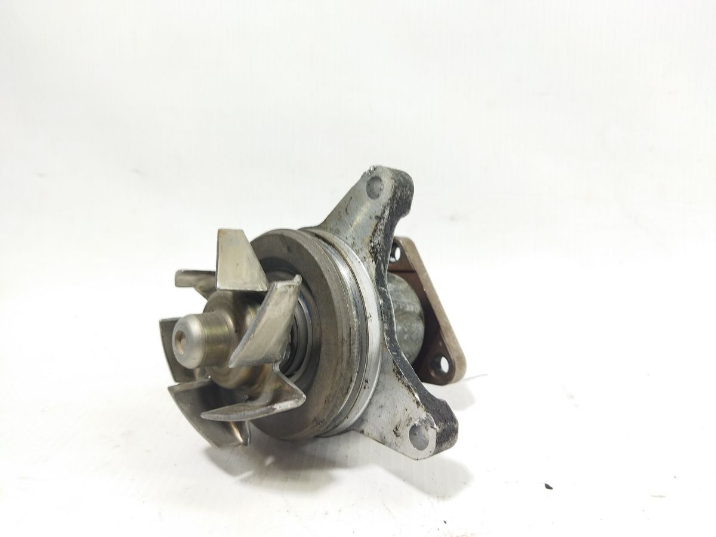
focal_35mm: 27
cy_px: 268
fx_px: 558
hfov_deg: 65.3
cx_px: 358
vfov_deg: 51.4
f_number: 1.79
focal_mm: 4.71
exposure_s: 1/50
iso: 106
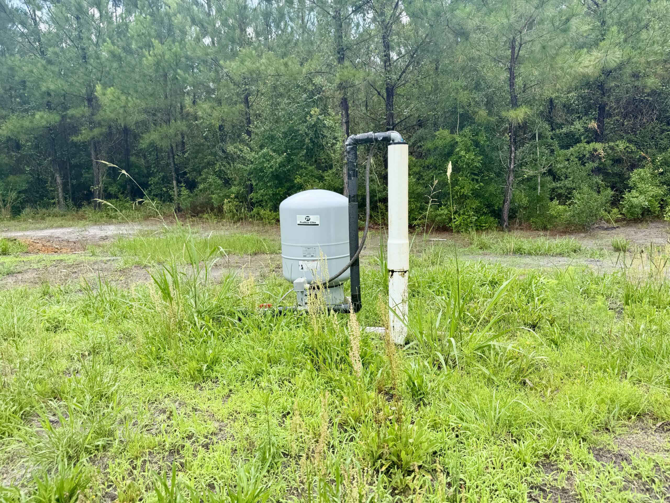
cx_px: 335
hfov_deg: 71.6
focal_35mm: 24
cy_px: 252
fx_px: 465
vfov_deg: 56.8
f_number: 1.78
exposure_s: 1/1091
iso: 80
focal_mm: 6.76
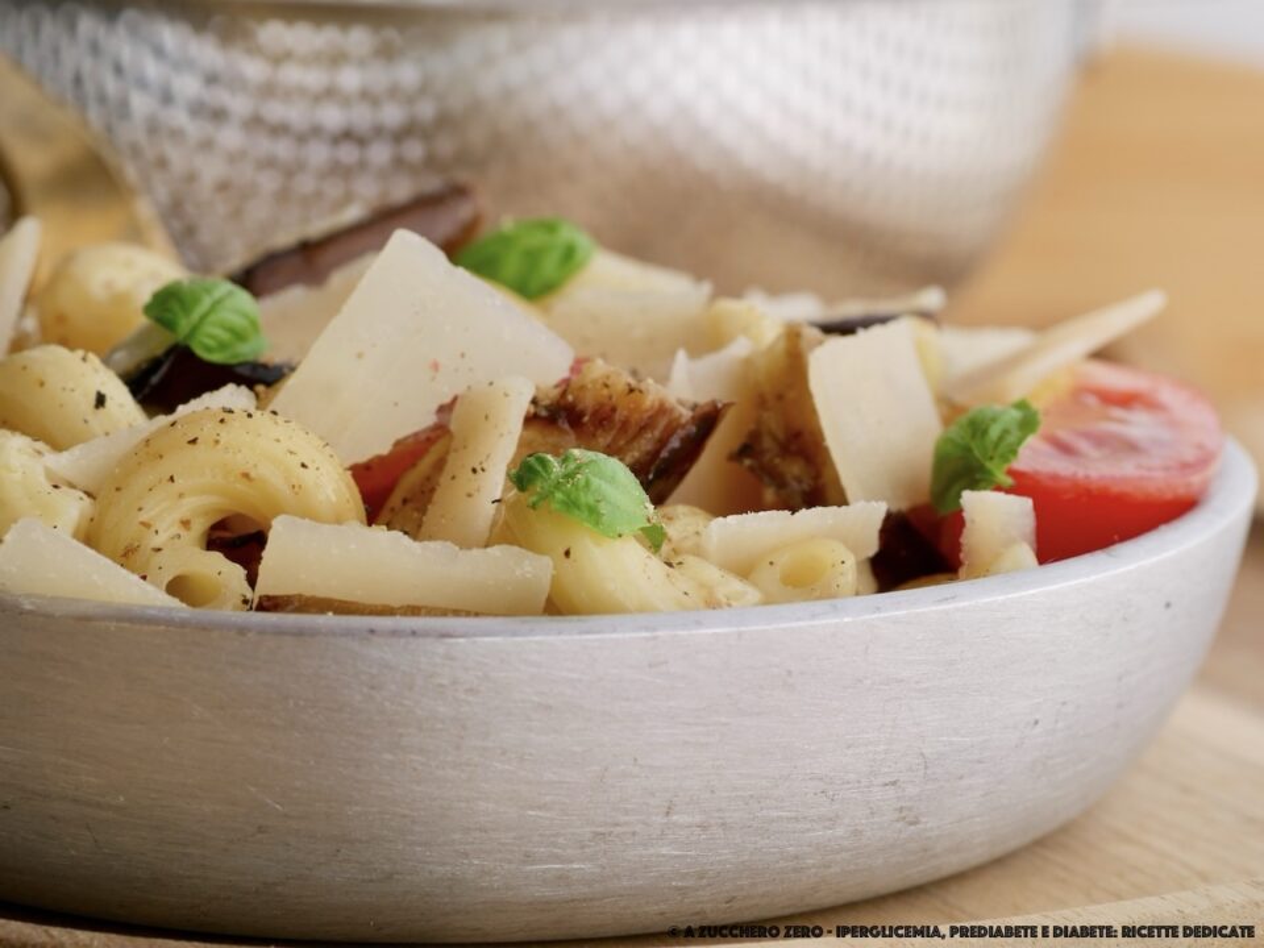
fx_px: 3140
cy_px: 474
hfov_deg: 22.8
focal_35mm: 86
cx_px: 632
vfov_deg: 17.2
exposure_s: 1/30
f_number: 5.6
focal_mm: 43
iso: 200
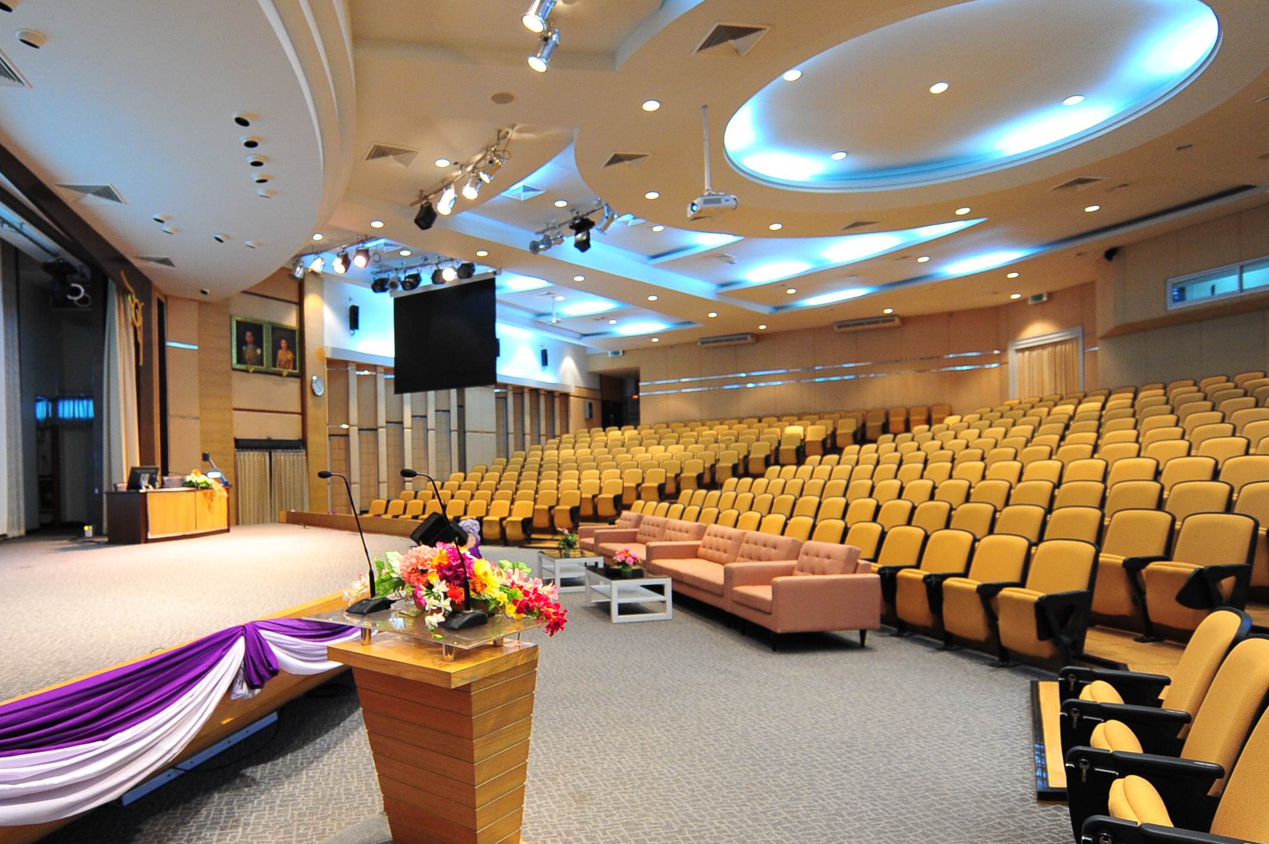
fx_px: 740
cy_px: 462
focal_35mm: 21
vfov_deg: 59.3
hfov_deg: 80.1
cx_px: 497
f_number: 2.8
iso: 1600
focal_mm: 14
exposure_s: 1/60
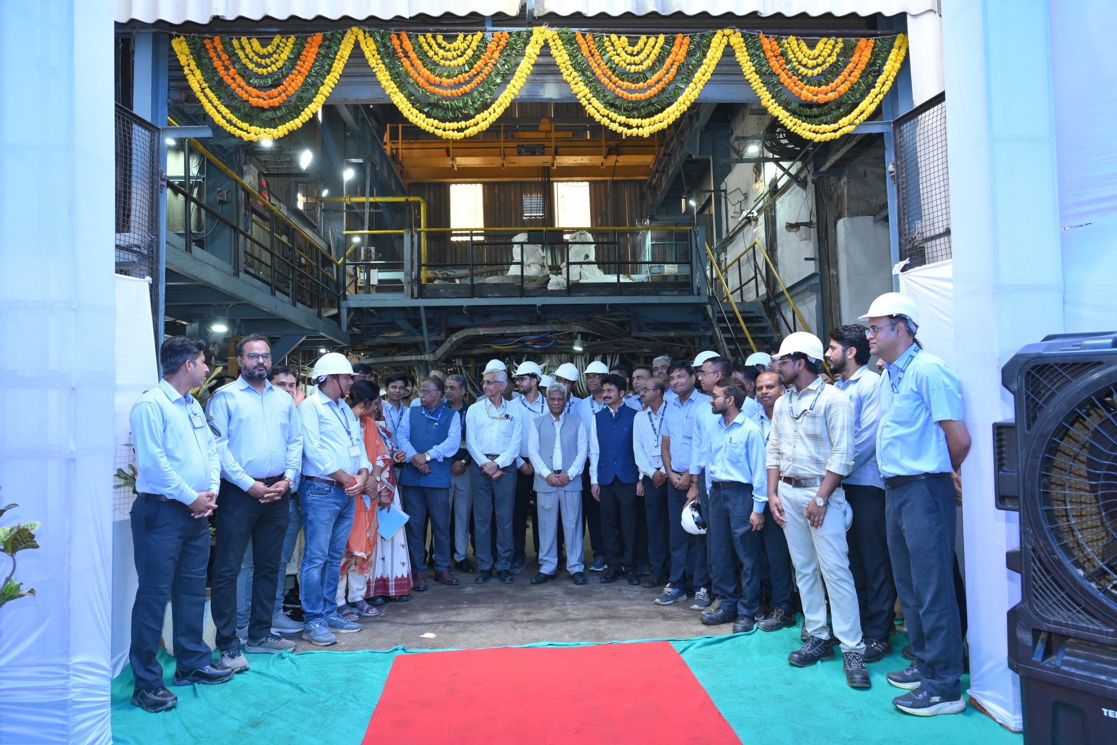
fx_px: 745
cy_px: 372
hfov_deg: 73.7
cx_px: 558
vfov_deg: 53.1
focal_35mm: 24
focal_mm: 24
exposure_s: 1/200
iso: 2000
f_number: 7.1
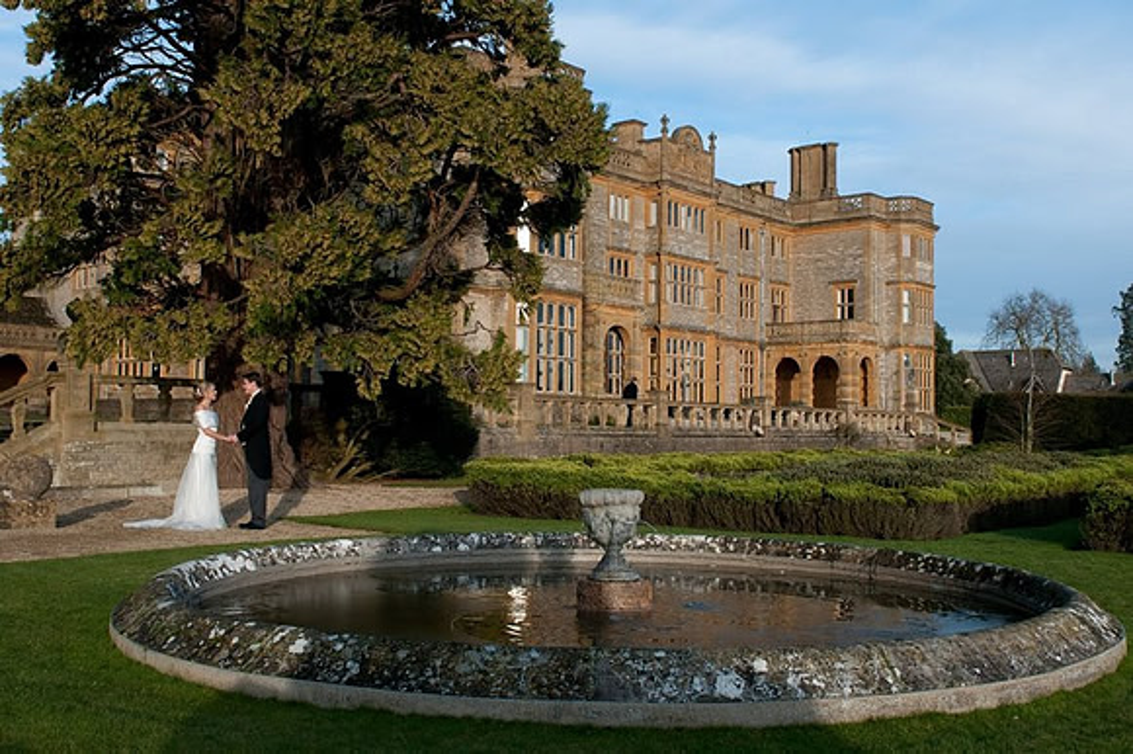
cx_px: 566
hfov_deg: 53.2
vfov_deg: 36.8
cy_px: 377
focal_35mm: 36
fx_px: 1132
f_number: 8
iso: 400
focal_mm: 24
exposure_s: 1/400
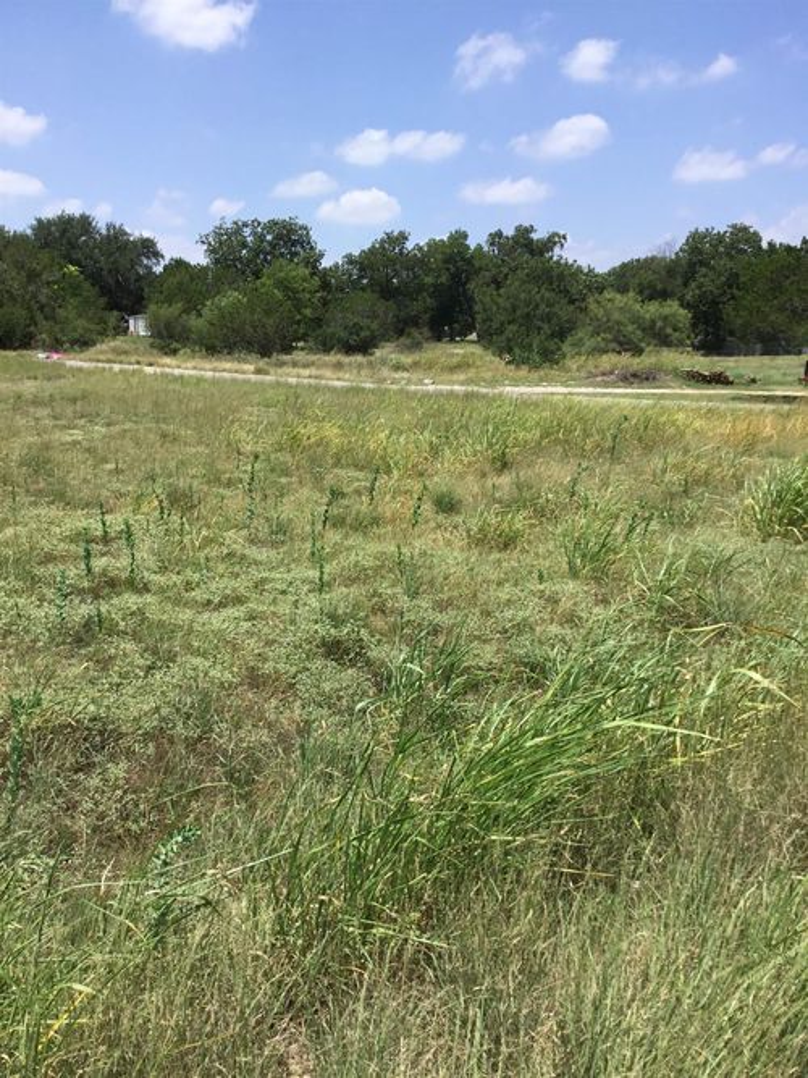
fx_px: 965
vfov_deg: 58.4
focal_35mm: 31
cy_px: 539
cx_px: 404
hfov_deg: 45.4
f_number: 2.4
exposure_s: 1/1431
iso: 25
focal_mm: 3.3
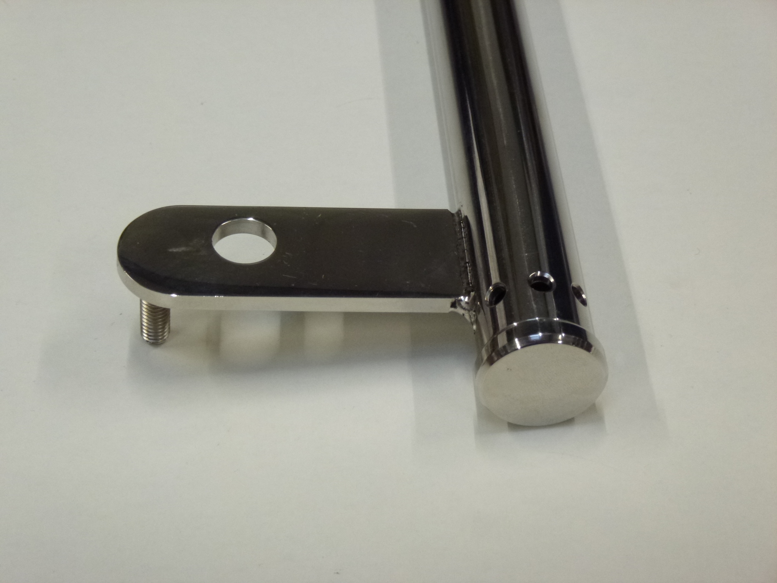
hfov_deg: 25.0
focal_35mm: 78
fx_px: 1751
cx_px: 388
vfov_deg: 18.9
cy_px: 292
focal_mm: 14
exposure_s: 1/40
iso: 400
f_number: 5.6
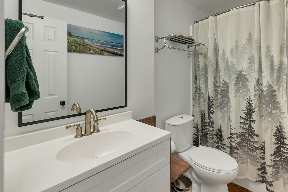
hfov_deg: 87.6
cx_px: 164
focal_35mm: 19
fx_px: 149
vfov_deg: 65.1
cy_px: 78
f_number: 5.6
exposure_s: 1/13
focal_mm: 15.5
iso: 320
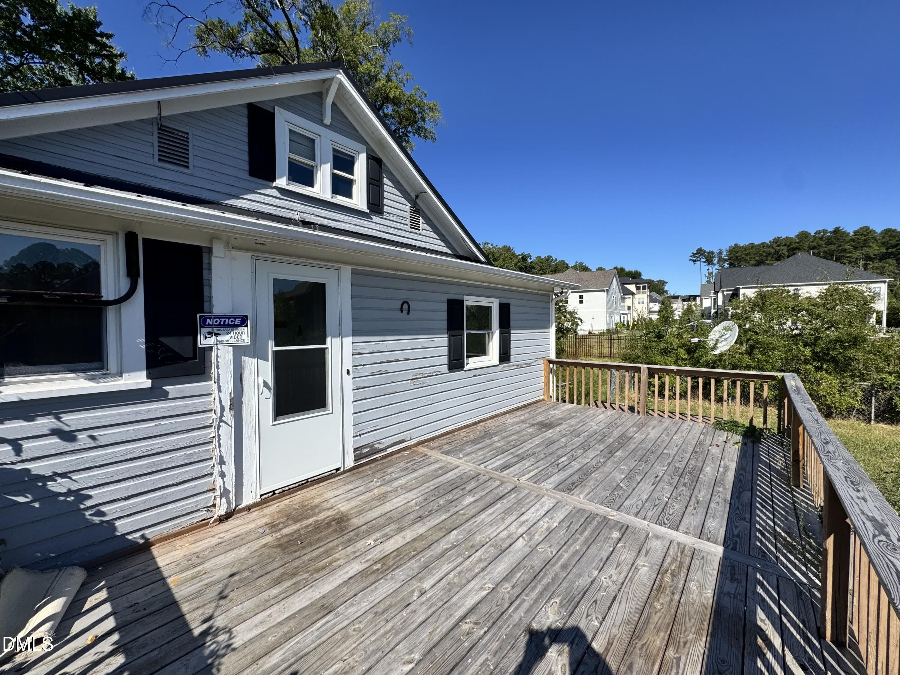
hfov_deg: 102.1
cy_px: 338
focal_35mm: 14
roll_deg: +0.4
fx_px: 364
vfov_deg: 85.7
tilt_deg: -1.7
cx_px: 450
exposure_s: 1/2674
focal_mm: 2.22
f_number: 2.2
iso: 50
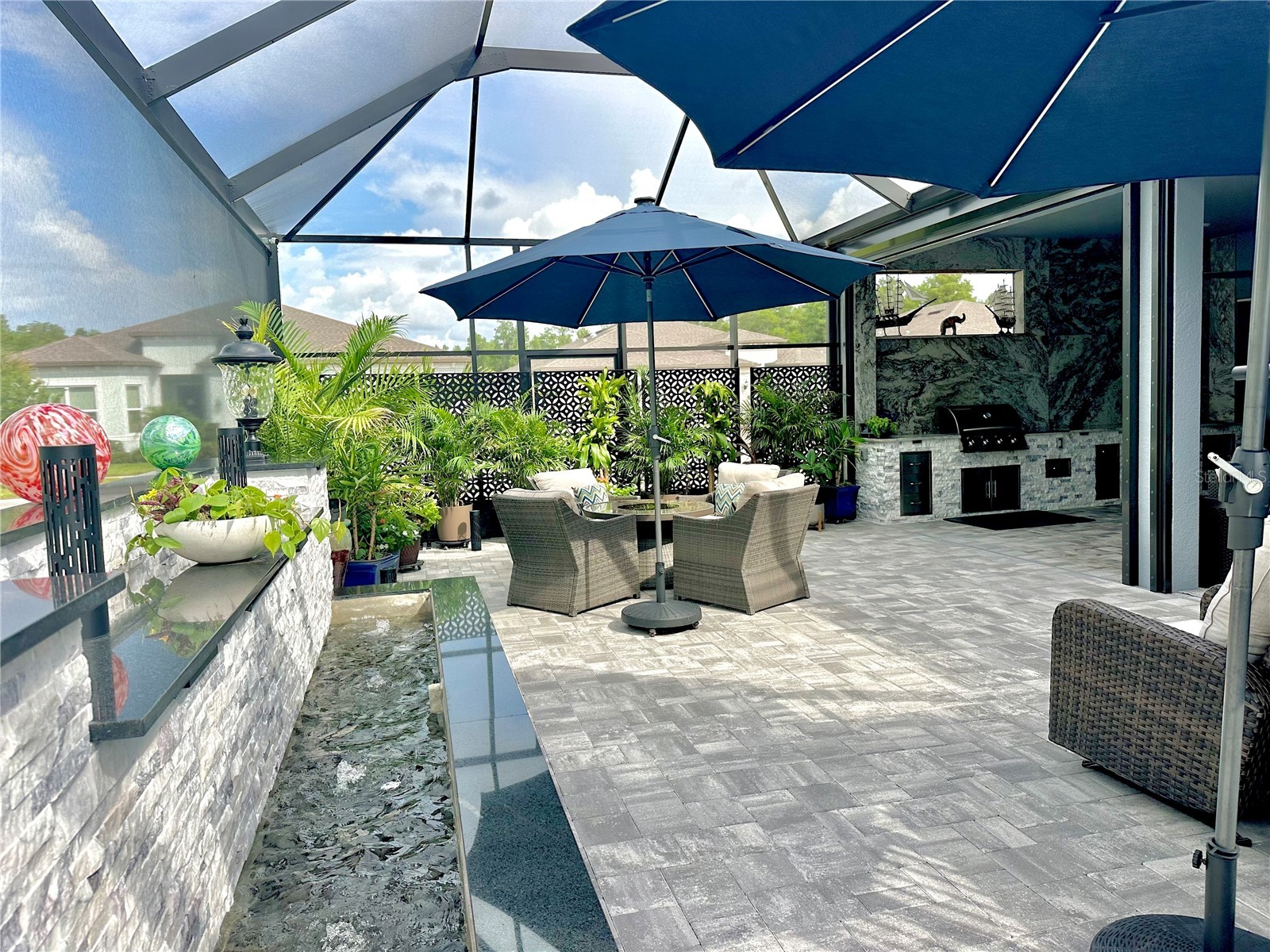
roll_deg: +2.1
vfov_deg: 56.8
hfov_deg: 71.6
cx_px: 635
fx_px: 881
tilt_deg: -4.5
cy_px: 476
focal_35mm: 24
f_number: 1.78
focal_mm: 6.86
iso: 80
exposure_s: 1/1095
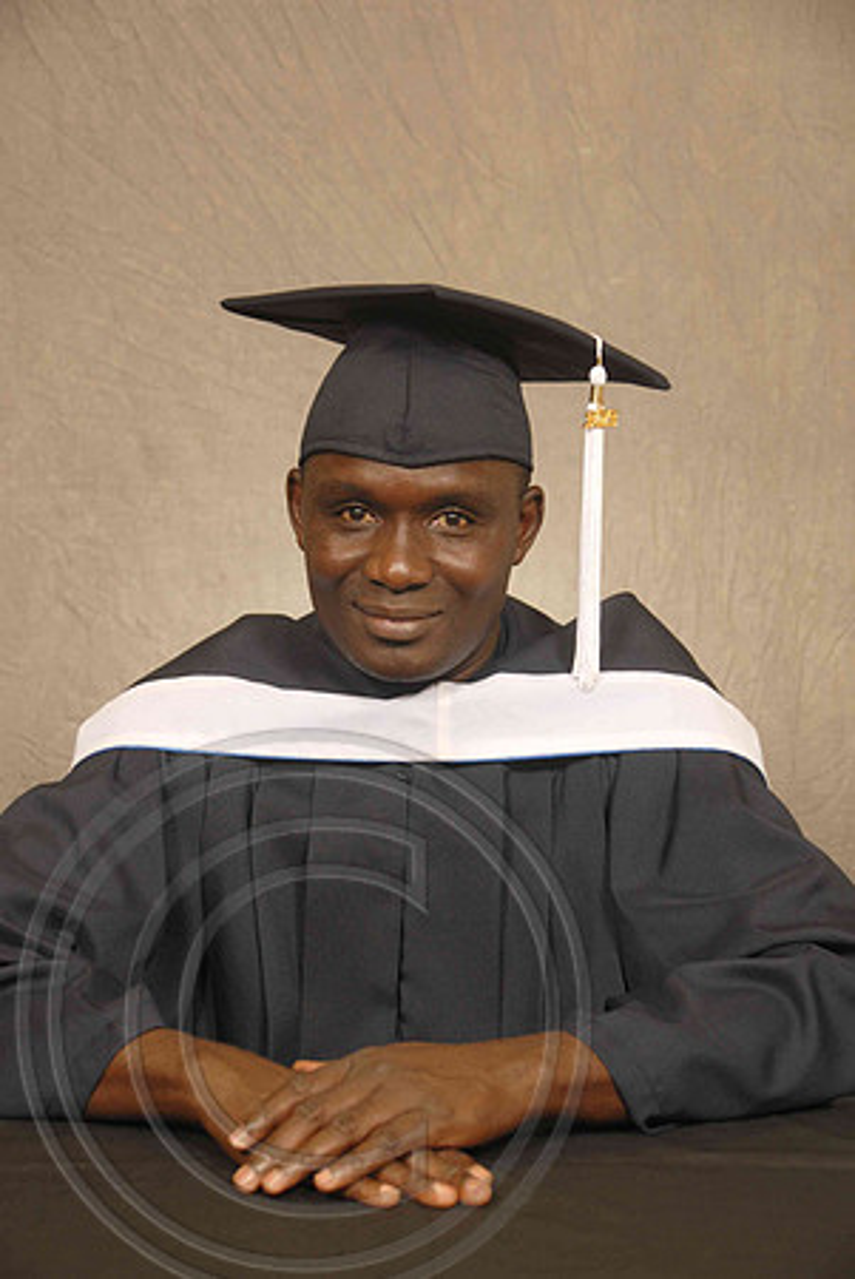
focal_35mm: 68
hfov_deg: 20.2
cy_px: 640
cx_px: 428
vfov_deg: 29.8
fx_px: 2399
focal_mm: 45
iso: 200
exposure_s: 1/125
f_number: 5
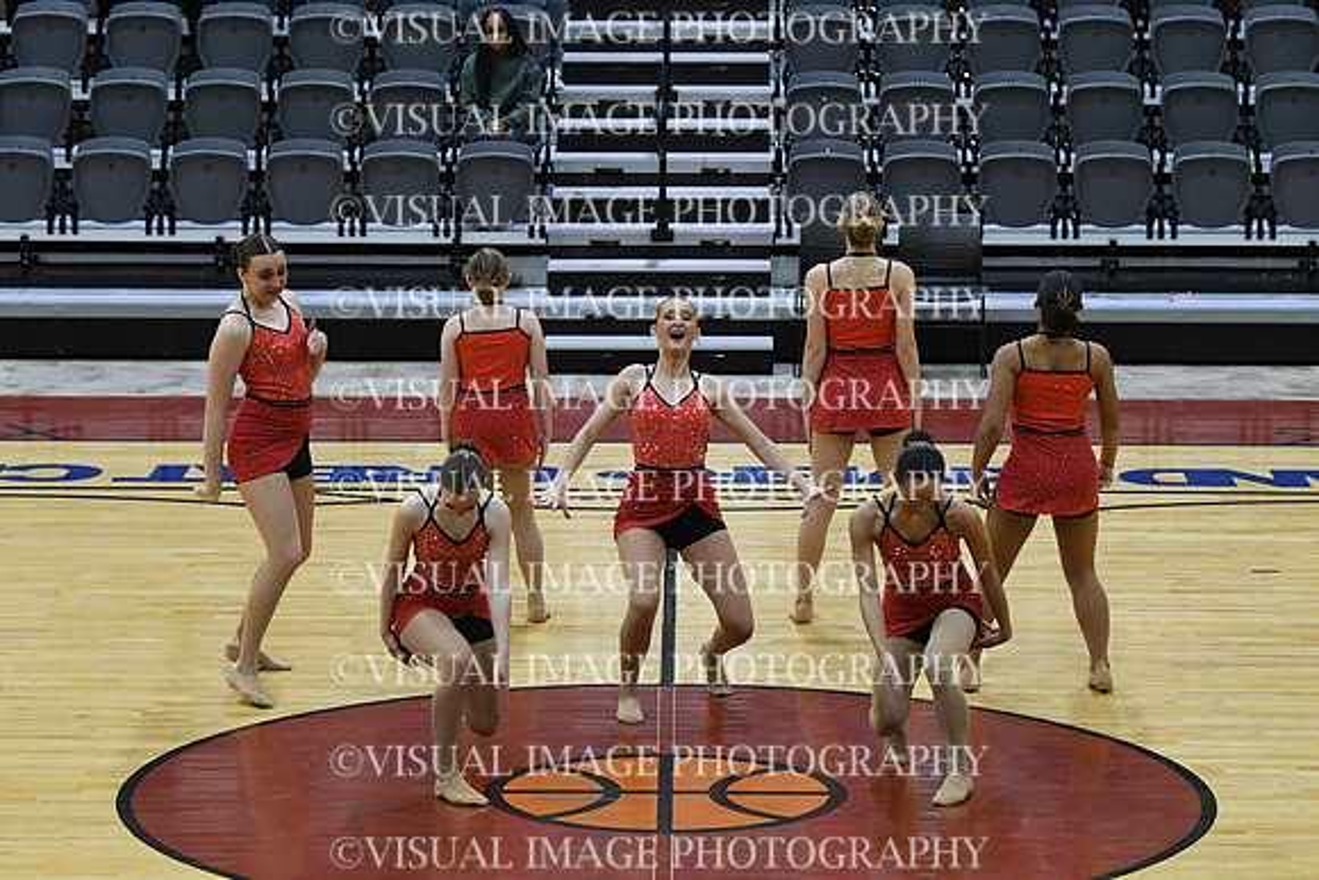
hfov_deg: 14.4
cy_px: 440
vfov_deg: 9.7
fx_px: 5204
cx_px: 660
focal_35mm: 142
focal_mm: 95
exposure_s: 1/500
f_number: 4
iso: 5000
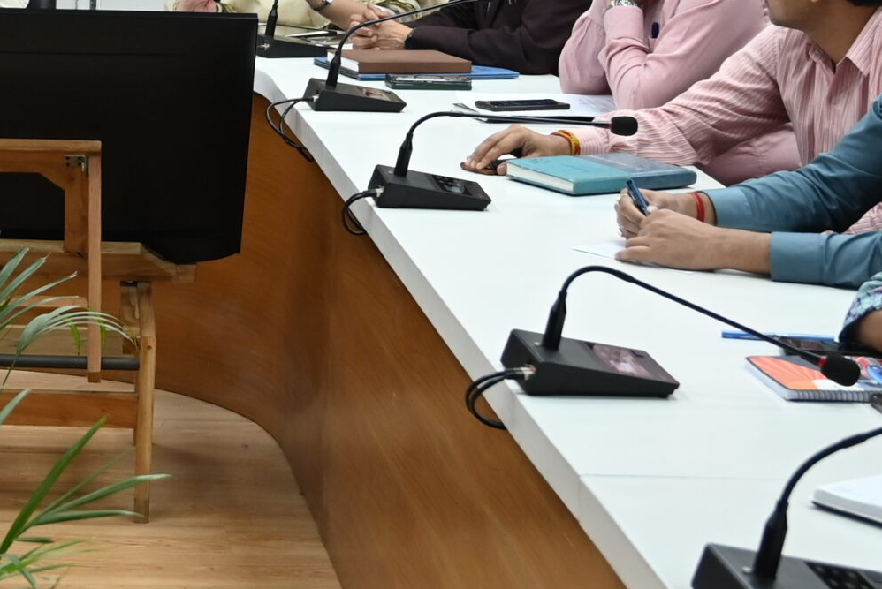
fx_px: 2893
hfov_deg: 16.8
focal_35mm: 118
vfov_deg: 11.5
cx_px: -69
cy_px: 26
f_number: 4
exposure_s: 1/125
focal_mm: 31
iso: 800
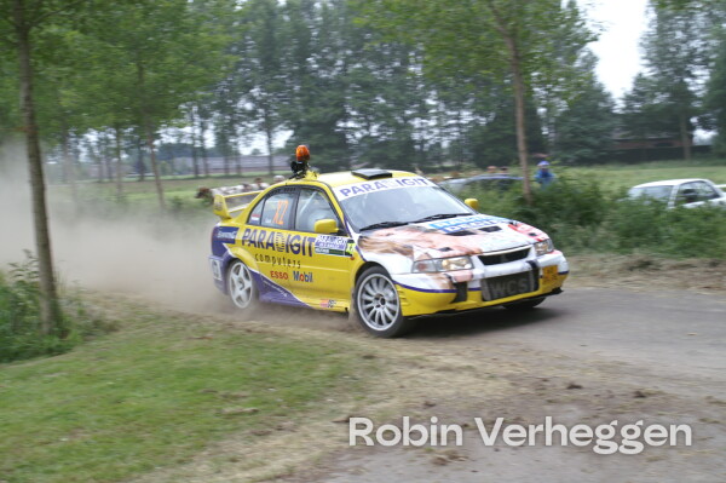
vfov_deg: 20.1
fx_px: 1360
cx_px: 363
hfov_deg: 29.9
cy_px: 242
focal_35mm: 68
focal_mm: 45
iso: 125
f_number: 5.6
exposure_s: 1/100
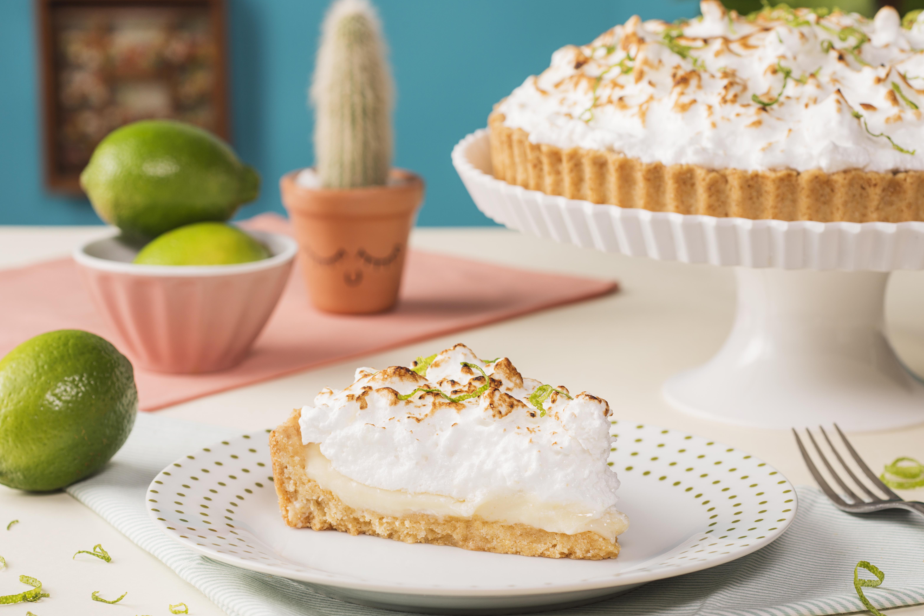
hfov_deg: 20.4
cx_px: 491
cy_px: 333
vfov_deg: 13.7
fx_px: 2566
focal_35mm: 100
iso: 100
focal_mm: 85
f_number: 8.5
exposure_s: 1/125
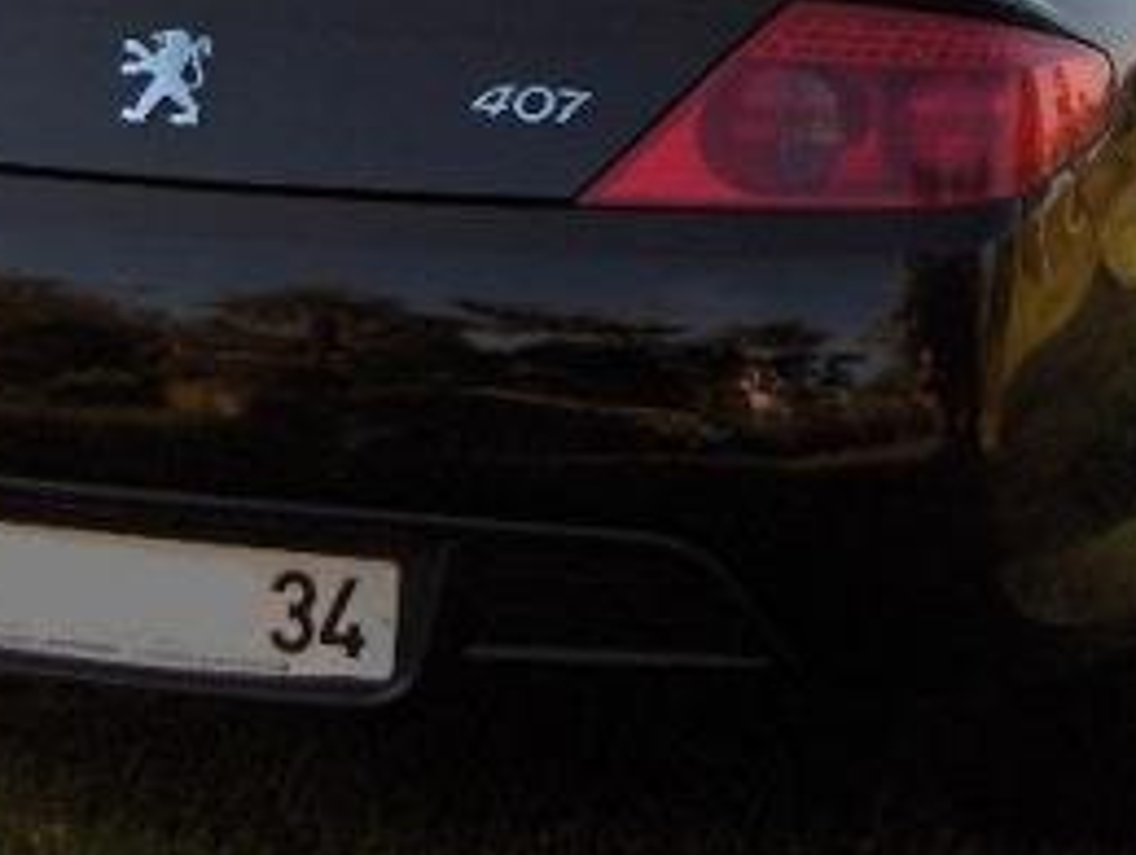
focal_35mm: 173
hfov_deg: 11.4
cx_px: 636
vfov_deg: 8.6
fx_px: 5685
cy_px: -9
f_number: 3.5
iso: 162
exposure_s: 1/213
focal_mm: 14.3
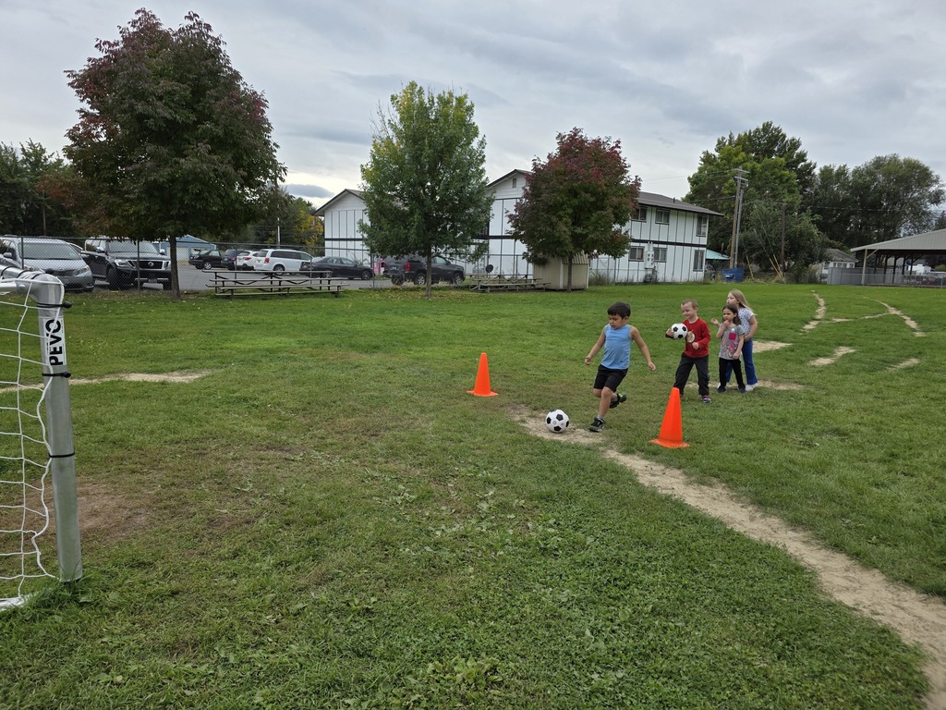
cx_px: 473
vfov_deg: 58.9
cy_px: 355
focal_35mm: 23
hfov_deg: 73.9
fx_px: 629
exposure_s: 1/3151
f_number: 1.7
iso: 80
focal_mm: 6.3
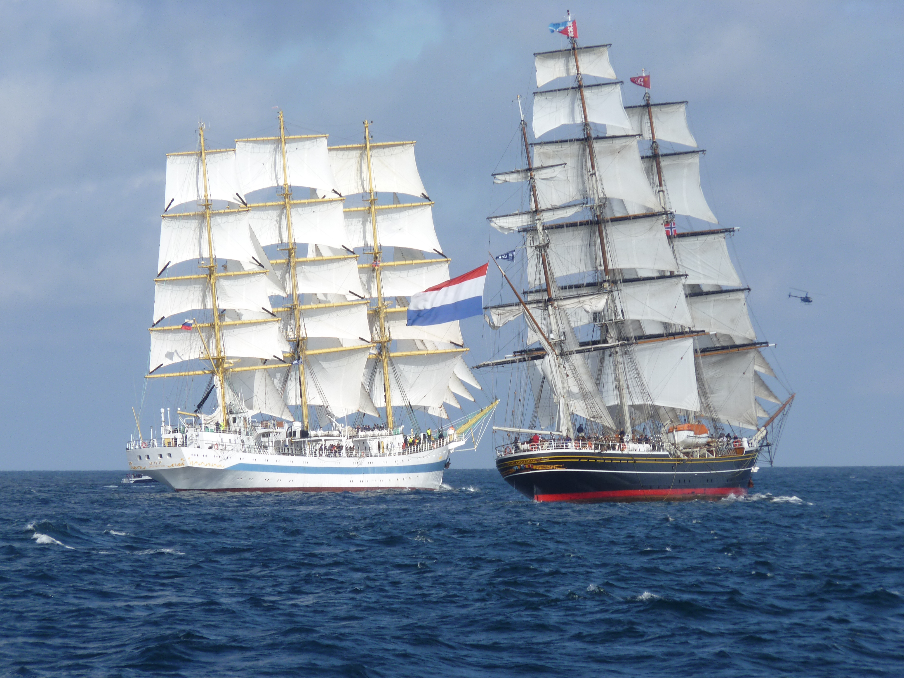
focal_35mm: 273
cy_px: 339
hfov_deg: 7.3
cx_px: 452
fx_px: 7129
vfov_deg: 5.4
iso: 80
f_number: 5.6
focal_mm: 48.6
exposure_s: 1/500
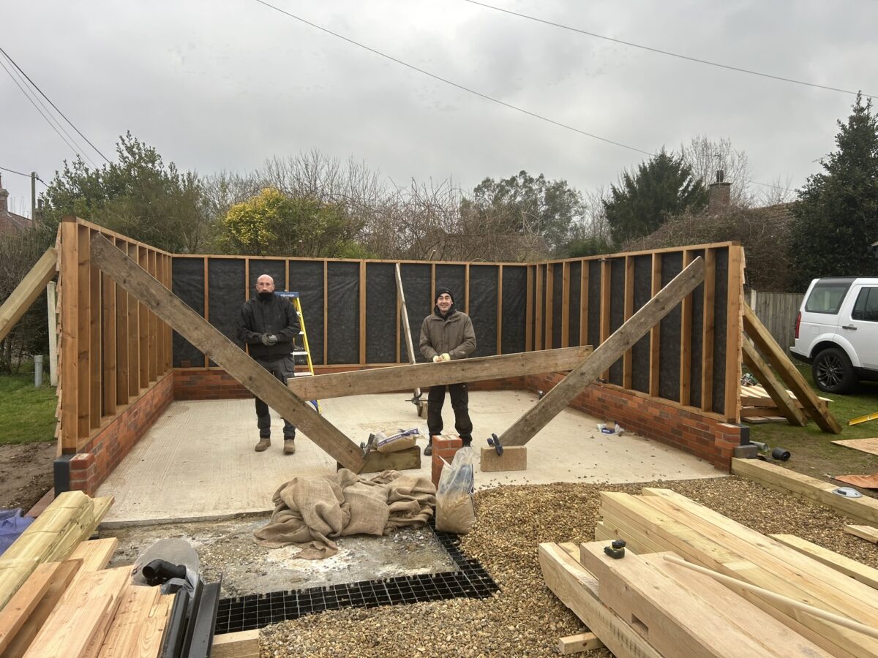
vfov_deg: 53.1
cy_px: 329
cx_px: 439
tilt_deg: -7.6
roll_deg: -1.8
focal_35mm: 26
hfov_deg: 67.3
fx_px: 659
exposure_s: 1/121
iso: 40
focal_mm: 5.7
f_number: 1.5
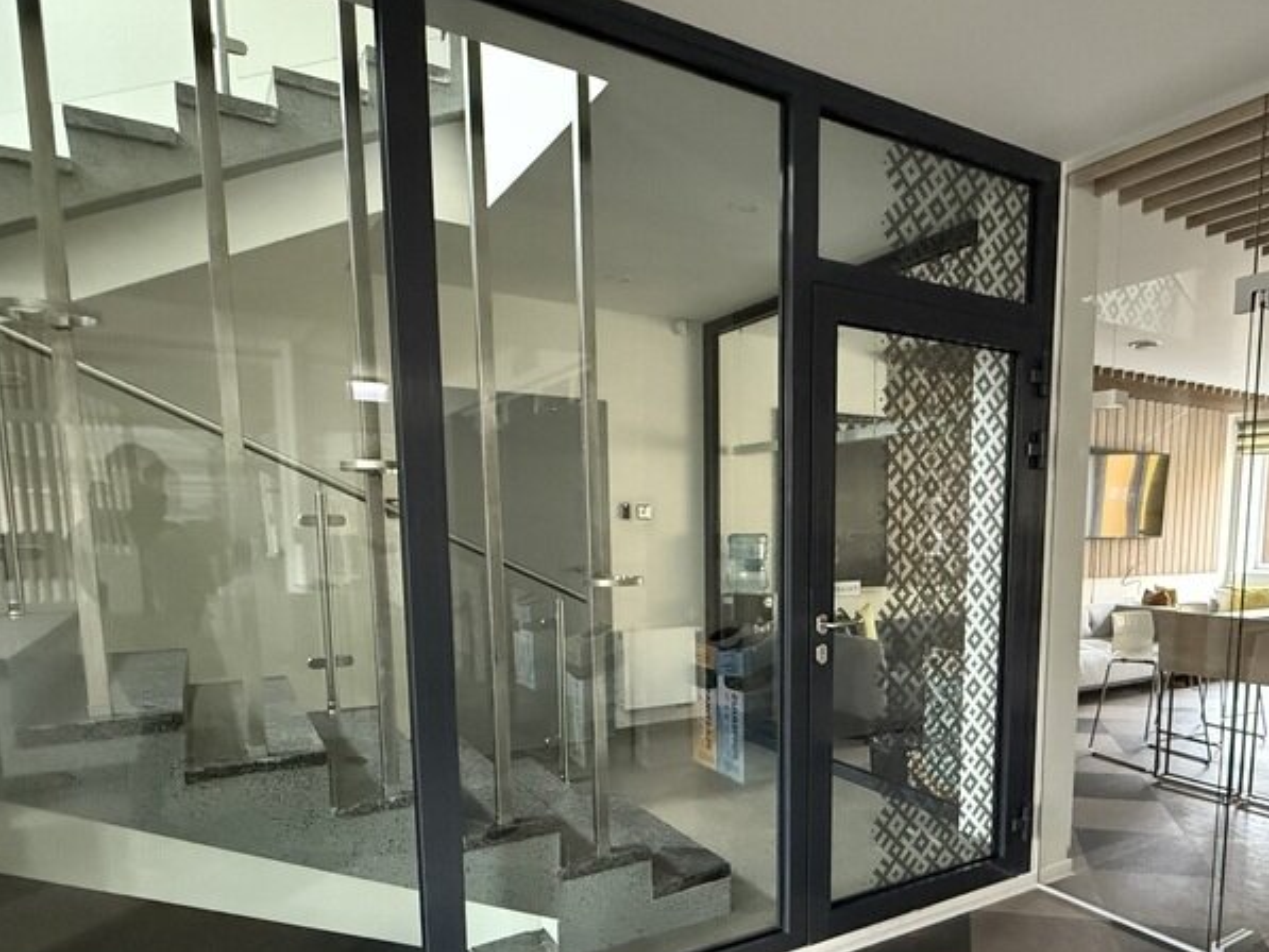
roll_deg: +0.5
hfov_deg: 70.3
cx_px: 799
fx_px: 880
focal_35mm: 24
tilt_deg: -7.0
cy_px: 638
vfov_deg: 55.6
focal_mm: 2.22
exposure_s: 1/60
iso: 1250
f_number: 2.2
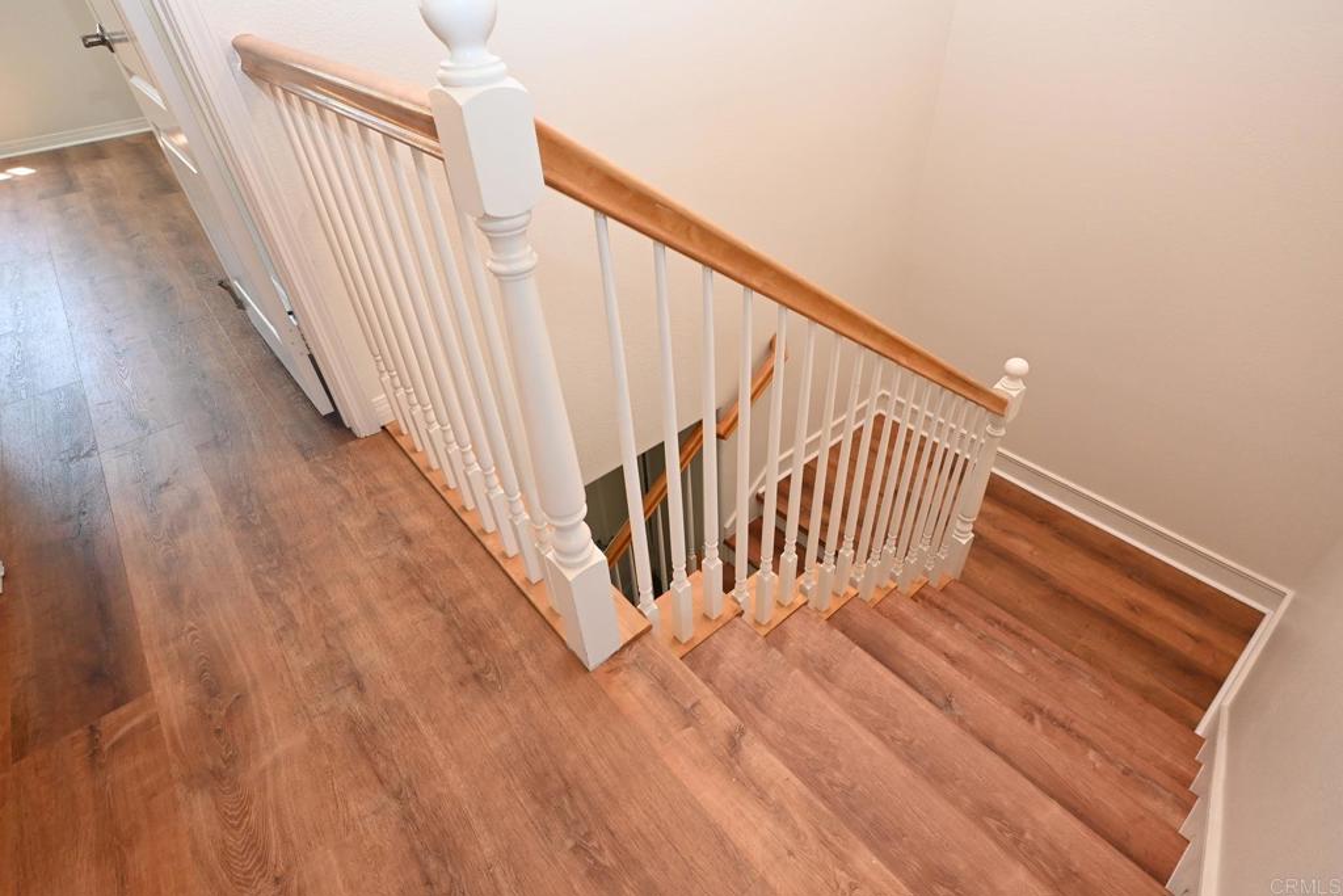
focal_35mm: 18
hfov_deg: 90.0
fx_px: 672
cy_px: 448
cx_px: 672
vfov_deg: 67.4
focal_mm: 12
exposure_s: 1/60
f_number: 6.3
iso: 1100
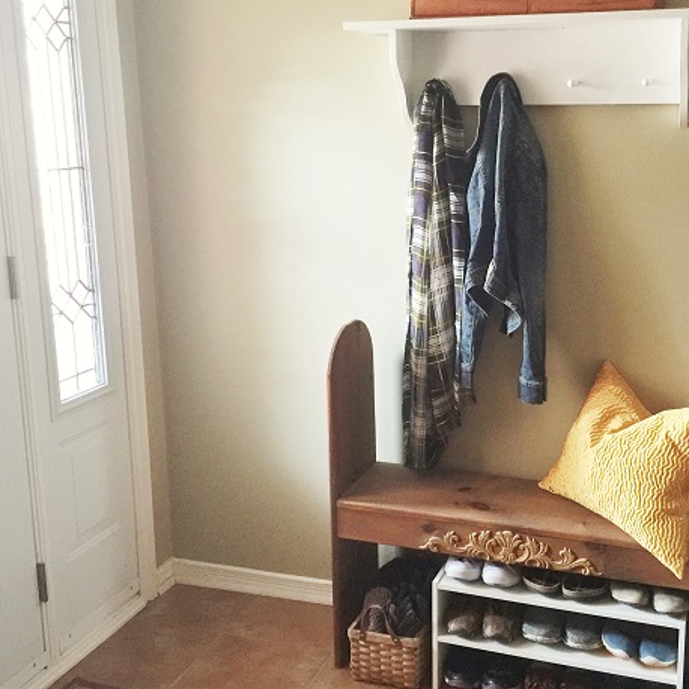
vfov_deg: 40.9
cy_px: 314
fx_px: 923
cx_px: 442
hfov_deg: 40.6
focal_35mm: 41
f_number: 2.2
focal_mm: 4.15
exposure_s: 1/15
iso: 125
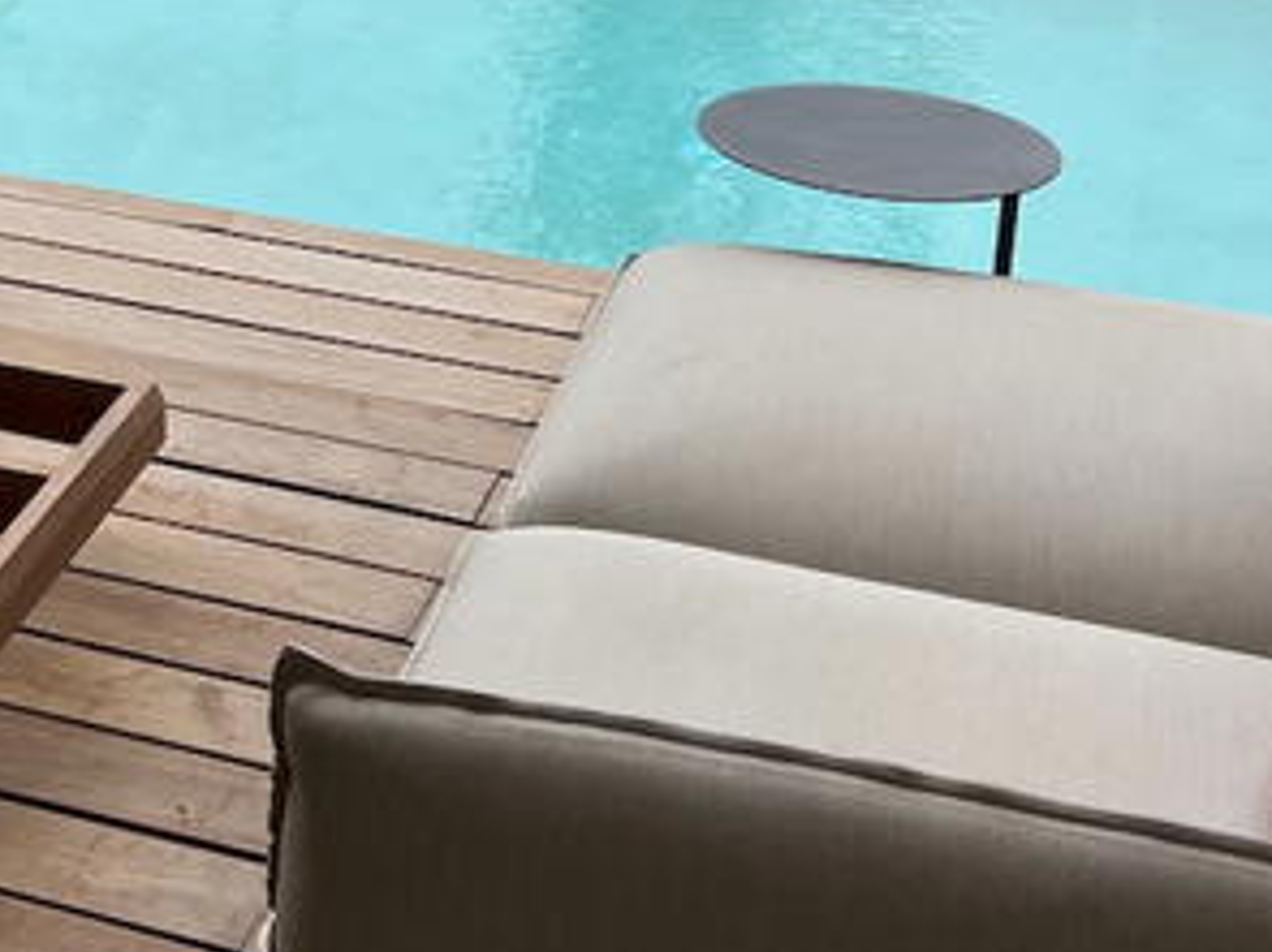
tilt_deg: -13.8
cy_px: -177
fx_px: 2718
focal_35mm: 74
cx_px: 9
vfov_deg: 18.8
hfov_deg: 25.1
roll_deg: +0.4
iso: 50
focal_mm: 5.7
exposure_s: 1/1838
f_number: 1.5
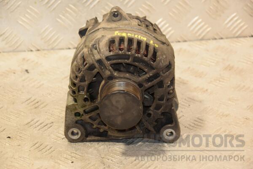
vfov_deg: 10.8
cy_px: 84
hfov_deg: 16.1
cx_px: 126
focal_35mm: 128
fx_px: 896
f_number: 5.6
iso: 800
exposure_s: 1/100
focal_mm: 85
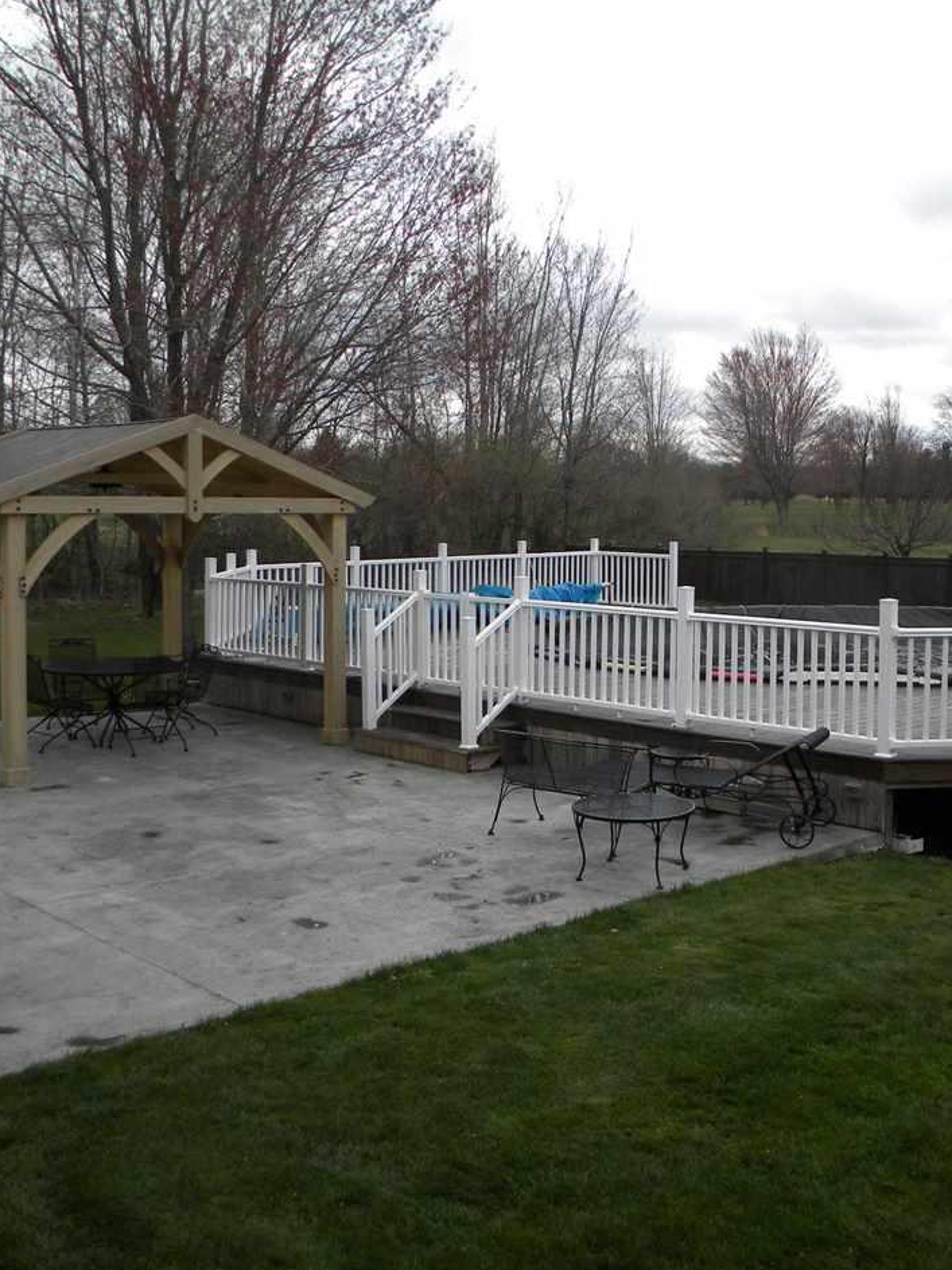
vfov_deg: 49.0
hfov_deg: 37.2
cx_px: 662
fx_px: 1394
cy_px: 633
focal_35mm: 38
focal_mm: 5
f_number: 3.5
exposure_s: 1/782
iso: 80
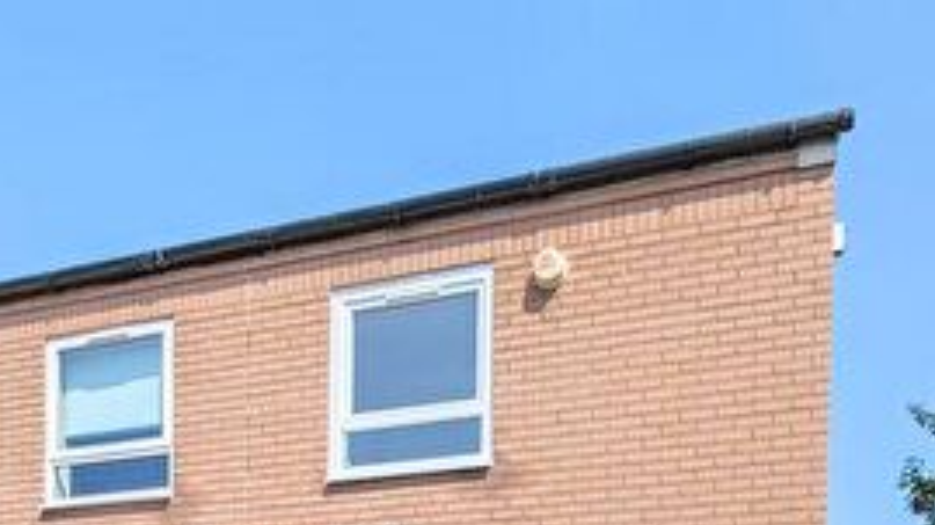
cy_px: 794
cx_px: 487
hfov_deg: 58.0
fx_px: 843
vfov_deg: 25.6
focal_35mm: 34
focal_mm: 2.03
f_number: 1.8
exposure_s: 1/672
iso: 50
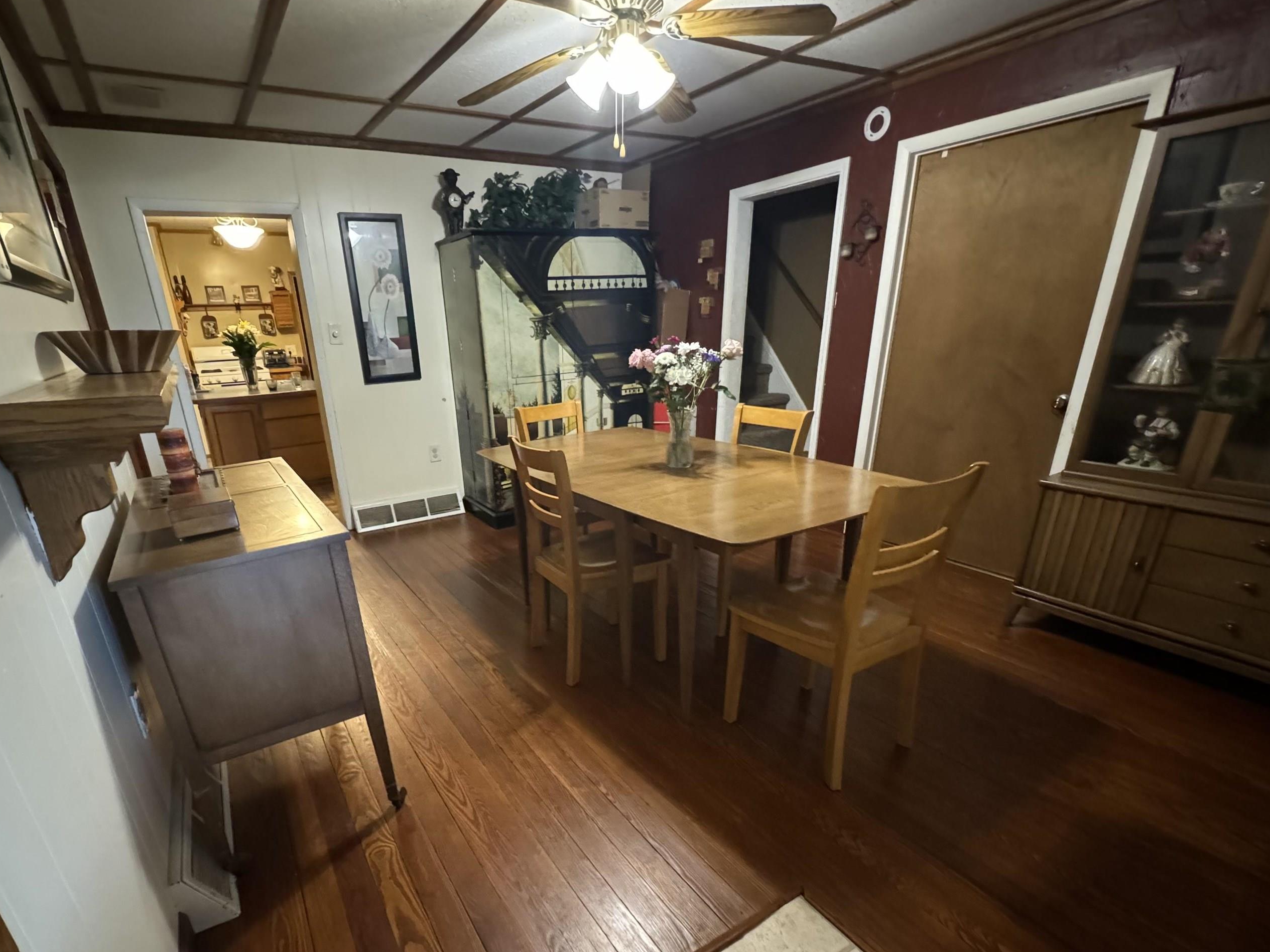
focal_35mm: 17
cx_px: 555
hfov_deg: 90.6
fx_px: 624
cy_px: 572
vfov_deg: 73.9
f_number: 2.2
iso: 1600
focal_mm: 2.22
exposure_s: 1/40
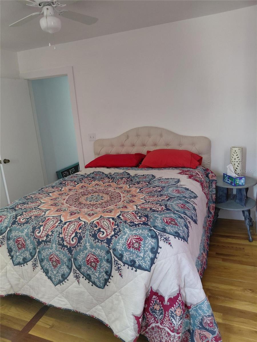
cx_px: 128
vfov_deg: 69.4
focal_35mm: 25
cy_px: 171
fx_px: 247
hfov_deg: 54.9
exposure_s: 1/40
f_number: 1.8
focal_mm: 4.69
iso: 320
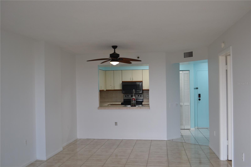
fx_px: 251
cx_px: 126
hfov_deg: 53.1
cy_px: 84
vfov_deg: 36.9
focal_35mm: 36
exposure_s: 1/80
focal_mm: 24
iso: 400
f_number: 4.5
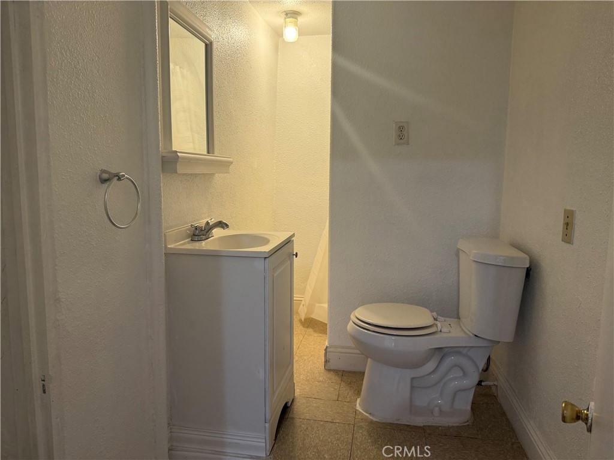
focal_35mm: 24
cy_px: 230
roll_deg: -0.6
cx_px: 307
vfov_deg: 56.8
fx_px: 426
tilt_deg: -7.9
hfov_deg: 71.6
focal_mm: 6.76
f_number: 1.78
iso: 160
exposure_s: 1/60
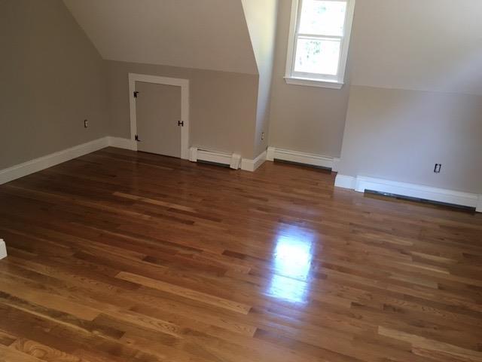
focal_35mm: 29
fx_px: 404
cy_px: 181
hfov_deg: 61.7
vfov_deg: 48.2
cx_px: 241
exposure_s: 1/30
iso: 80
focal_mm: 4.15
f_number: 2.2
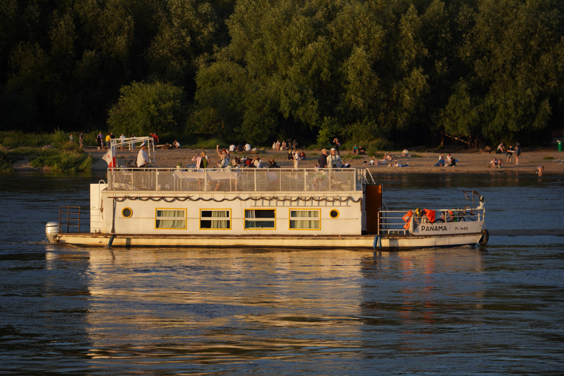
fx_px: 2929
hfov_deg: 11.0
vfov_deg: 7.3
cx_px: 282
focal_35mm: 187
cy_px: 188
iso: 100
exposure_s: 1/250
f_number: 6.3
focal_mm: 187
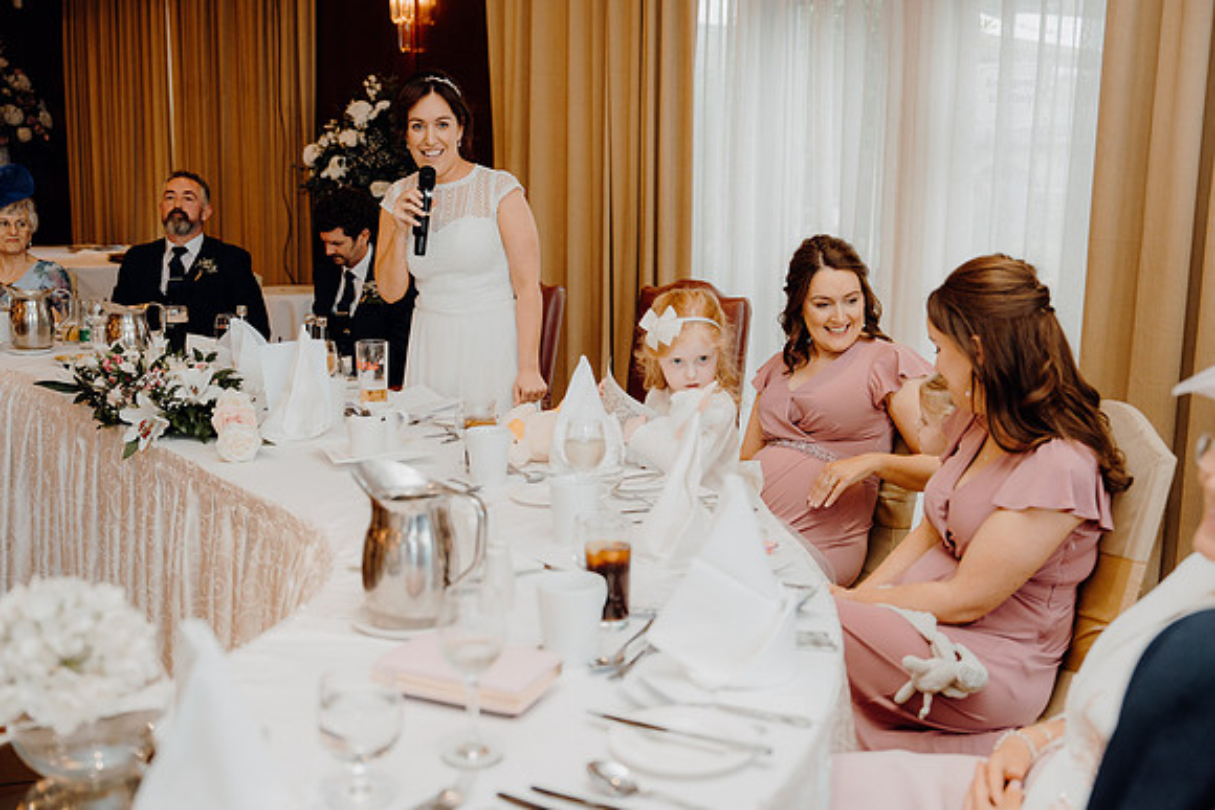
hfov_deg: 48.4
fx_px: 1350
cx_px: 608
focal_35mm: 40
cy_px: 405
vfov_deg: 33.4
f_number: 2.8
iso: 1000
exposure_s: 1/200
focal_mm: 40
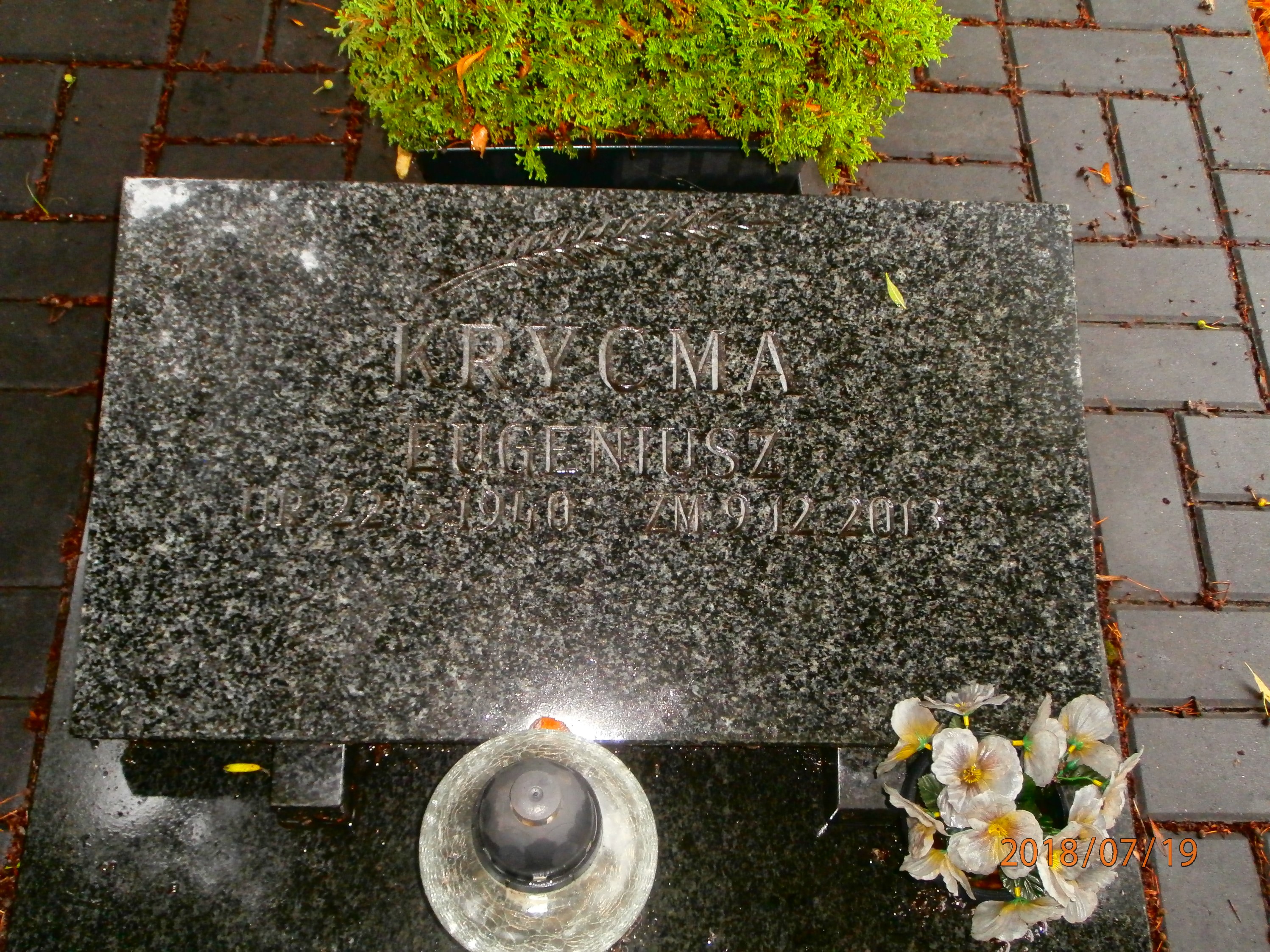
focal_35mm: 38
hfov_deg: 49.0
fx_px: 1394
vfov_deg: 37.7
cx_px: 635
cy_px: 476
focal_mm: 6.67
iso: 320
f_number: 3.9
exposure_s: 1/40
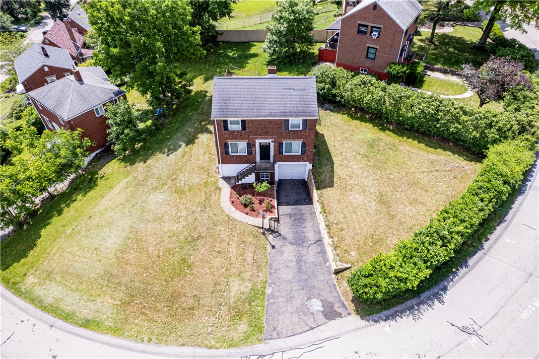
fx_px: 329
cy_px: 180
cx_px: 270
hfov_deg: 78.6
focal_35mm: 22
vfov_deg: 57.2
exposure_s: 1/1000
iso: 100
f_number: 2.8
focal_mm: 8.38
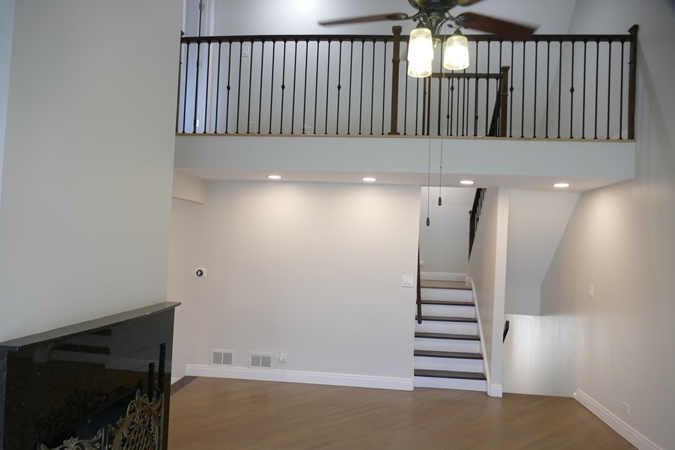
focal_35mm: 25
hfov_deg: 71.5
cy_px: 225
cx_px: 338
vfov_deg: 51.3
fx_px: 469
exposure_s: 1/60
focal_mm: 9.12
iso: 320
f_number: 2.8
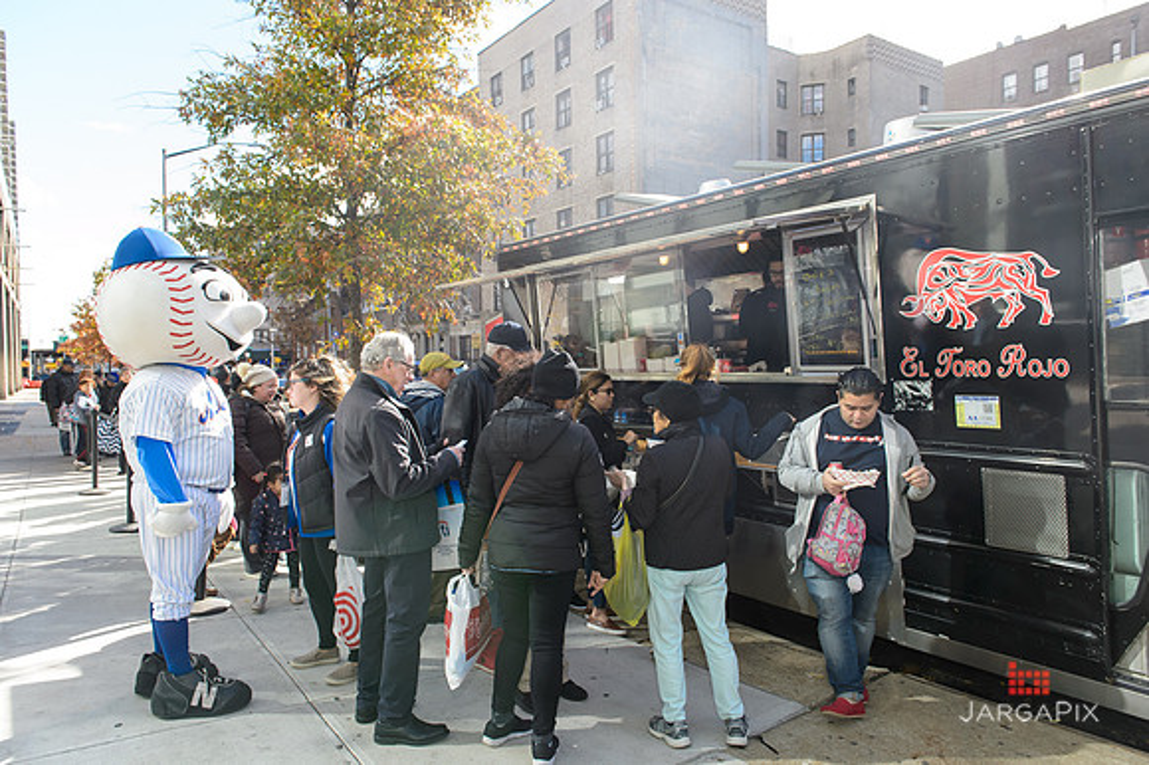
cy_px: 382
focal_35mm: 24
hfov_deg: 73.8
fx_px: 766
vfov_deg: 53.1
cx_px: 574
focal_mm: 24
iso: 400
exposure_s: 1/250
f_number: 5.6
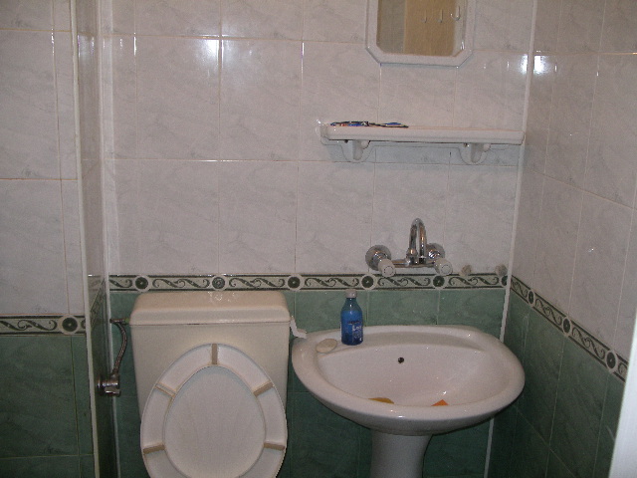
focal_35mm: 37
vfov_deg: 38.7
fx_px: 681
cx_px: 318
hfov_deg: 50.1
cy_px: 239
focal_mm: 7.8
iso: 200
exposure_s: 1/40
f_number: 2.8
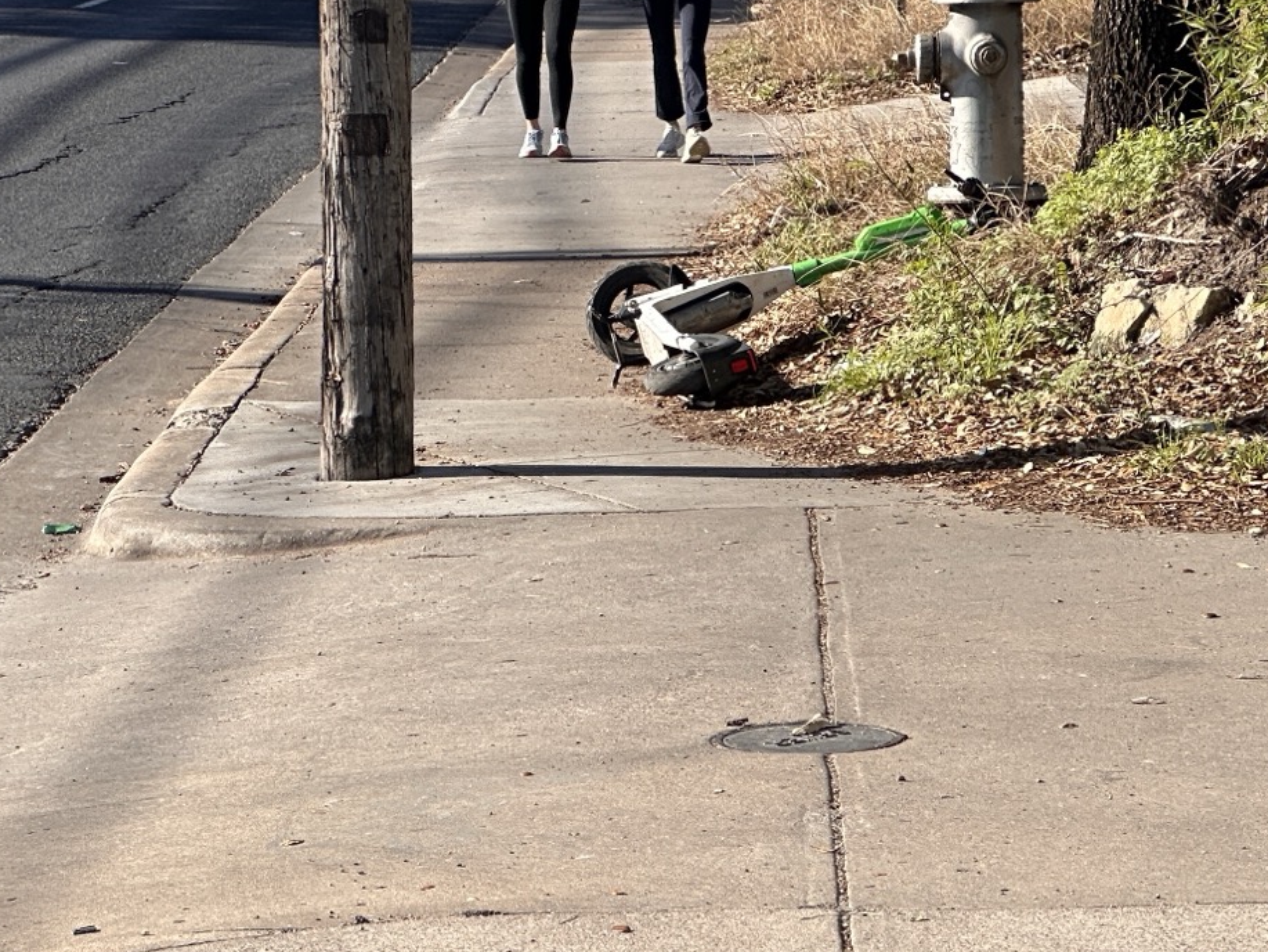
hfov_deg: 11.7
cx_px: 83
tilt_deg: -2.9
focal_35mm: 168
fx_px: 6155
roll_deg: -0.1
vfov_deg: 8.8
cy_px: 303
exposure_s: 1/605
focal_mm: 9
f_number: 2.8
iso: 32
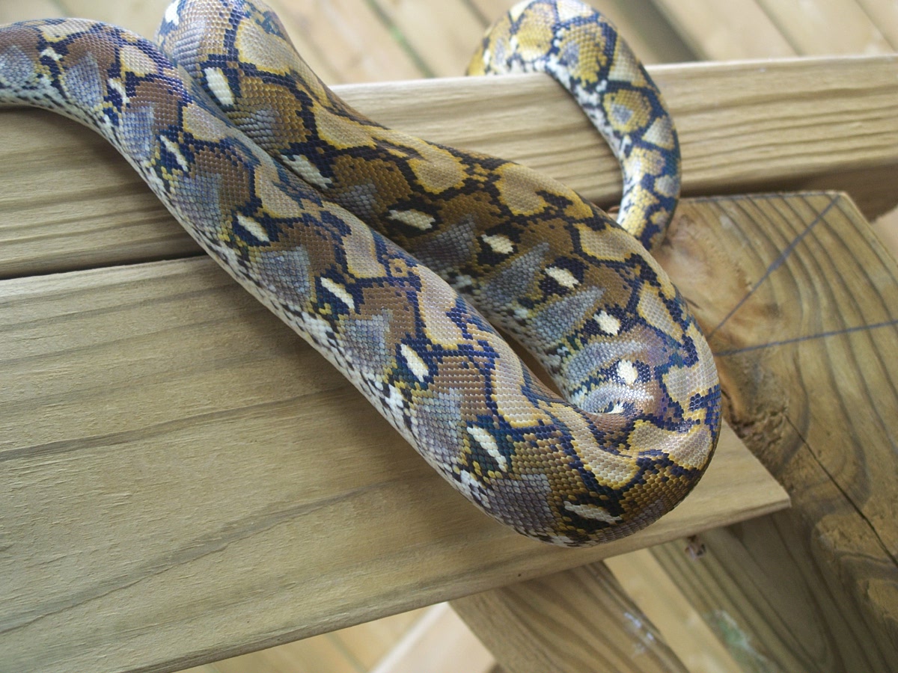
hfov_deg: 37.5
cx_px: 449
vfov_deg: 28.6
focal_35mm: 51
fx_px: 1323
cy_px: 336
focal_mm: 10.7
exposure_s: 1/50
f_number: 3.2
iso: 100
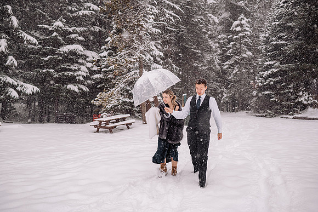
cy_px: 106
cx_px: 159
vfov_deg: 37.9
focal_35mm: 35
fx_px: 309
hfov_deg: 54.4
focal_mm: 35
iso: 100
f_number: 2.5
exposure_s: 1/200
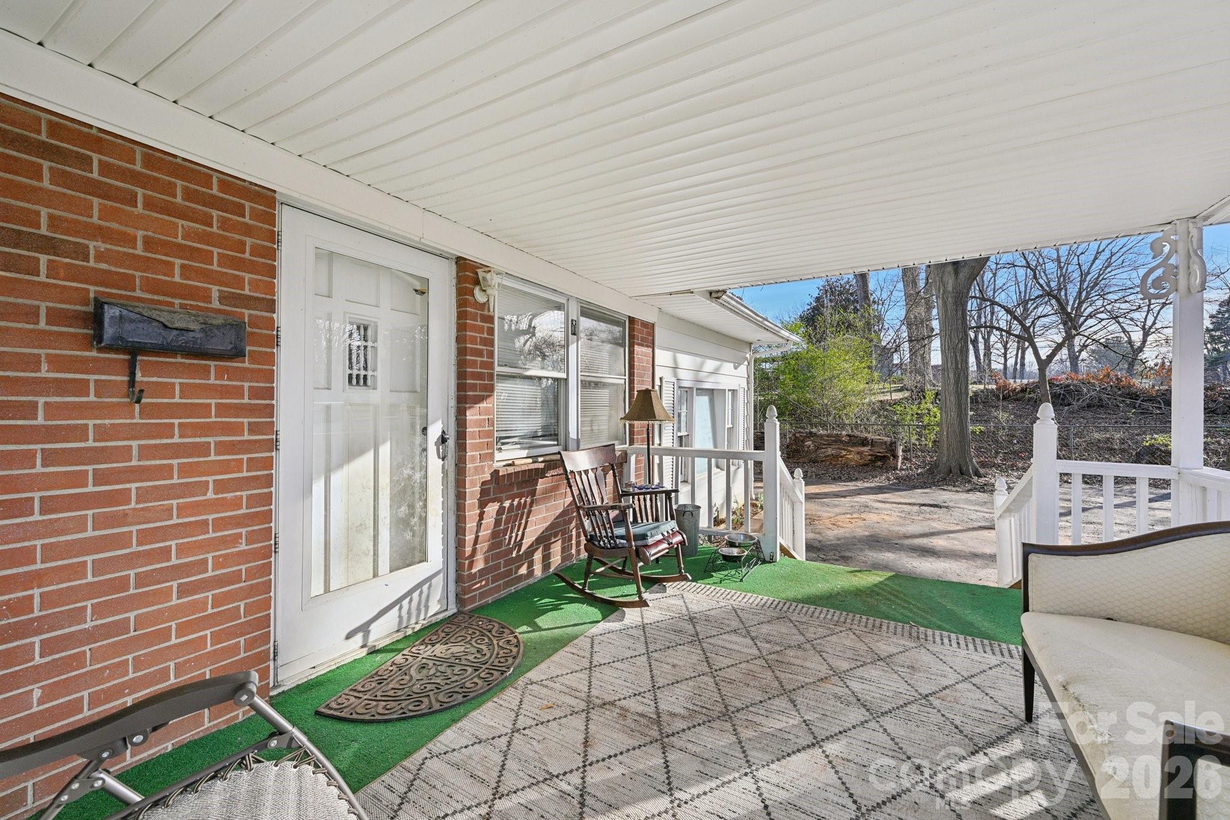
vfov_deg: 81.2
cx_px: 615
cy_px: 410
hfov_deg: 104.3
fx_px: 478
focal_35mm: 14
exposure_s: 1/160
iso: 100
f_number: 8
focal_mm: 14
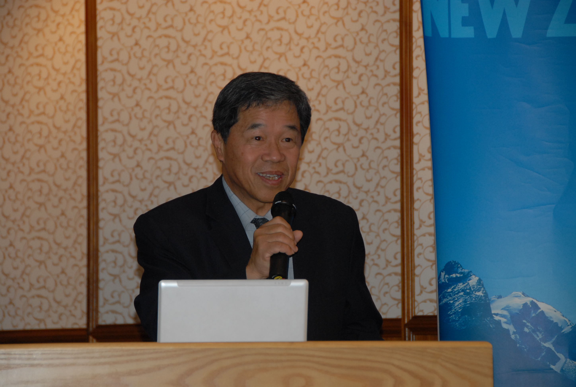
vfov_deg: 8.2
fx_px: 2694
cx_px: 288
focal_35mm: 168
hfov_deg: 12.2
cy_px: 194
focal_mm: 112
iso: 400
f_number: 5.3
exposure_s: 1/60
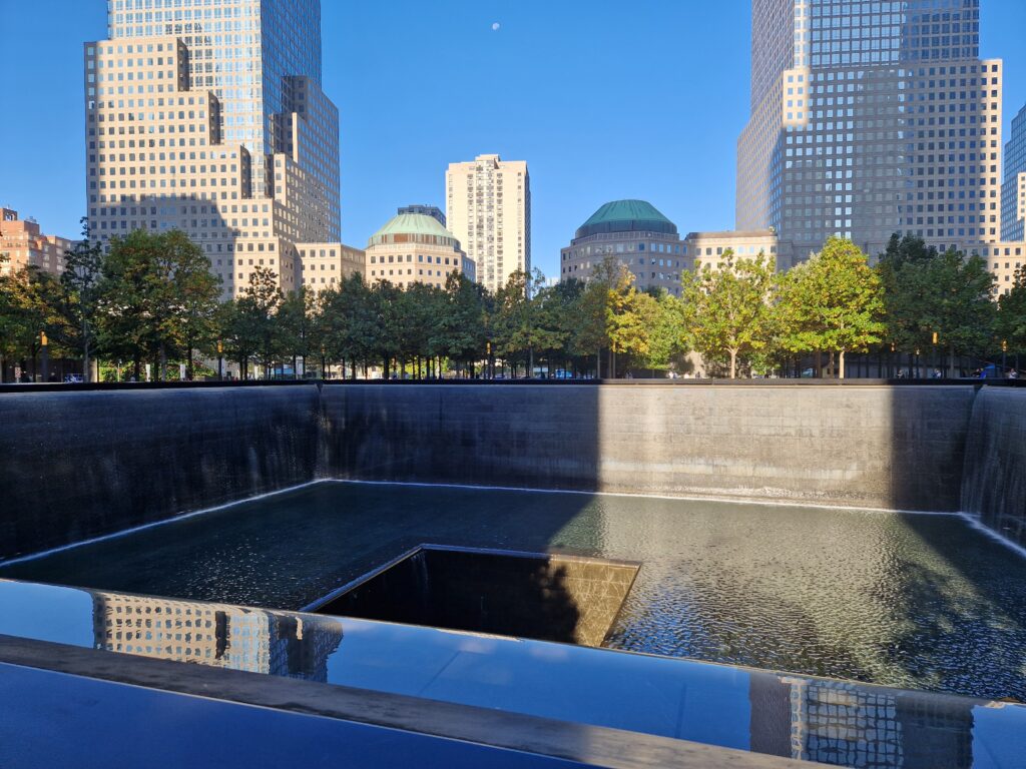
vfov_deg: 58.9
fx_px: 682
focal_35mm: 23
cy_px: 384
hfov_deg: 73.9
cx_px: 513
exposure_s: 1/532
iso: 50
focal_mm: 5.4
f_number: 1.8
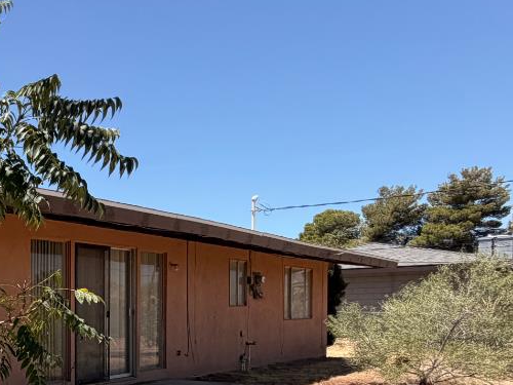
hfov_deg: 32.8
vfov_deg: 32.8
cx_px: -161
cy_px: 338
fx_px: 622
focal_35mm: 42
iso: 40
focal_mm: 2.22
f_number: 2.2
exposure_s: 1/770
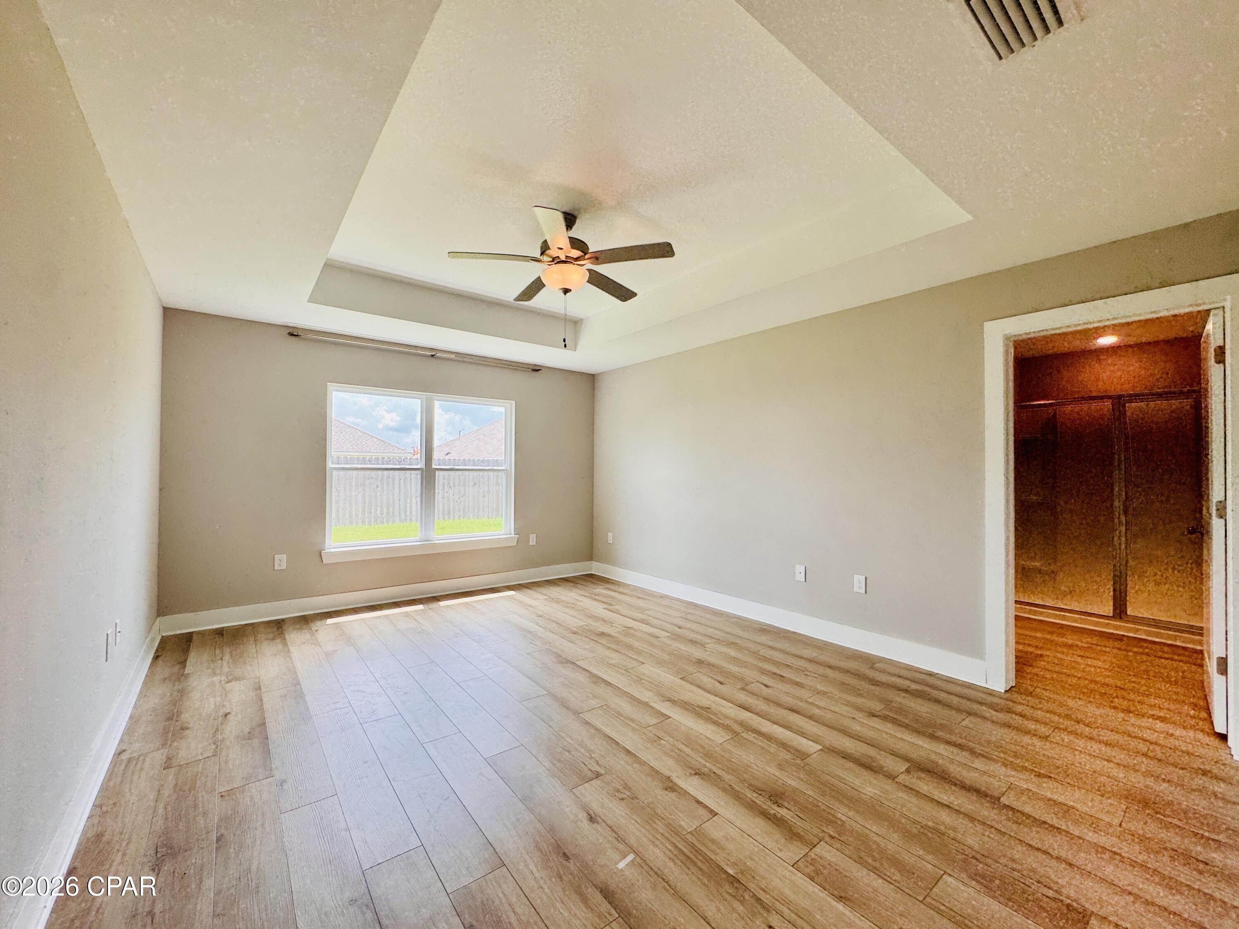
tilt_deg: +0.2
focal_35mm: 14
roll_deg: -0.7
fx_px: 501
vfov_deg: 85.7
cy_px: 464
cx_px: 620
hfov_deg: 102.1
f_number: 2.2
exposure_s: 1/120
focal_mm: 2.22
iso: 50
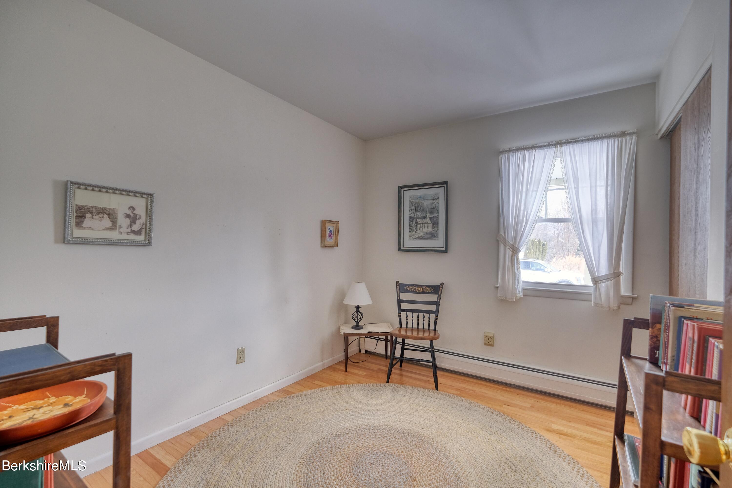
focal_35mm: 15
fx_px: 305
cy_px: 244
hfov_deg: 100.4
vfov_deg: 77.3
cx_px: 366
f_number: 4
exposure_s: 1/45
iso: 800
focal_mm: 10
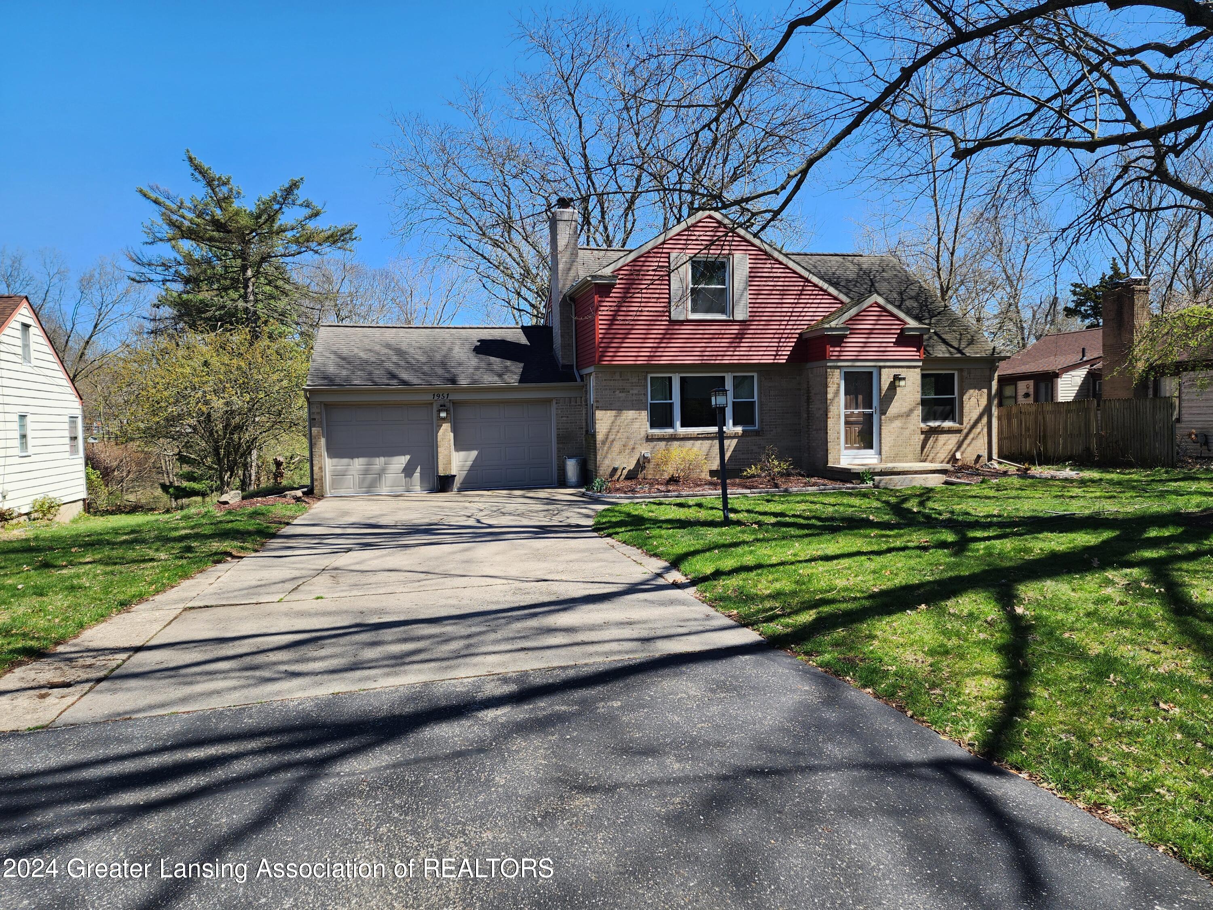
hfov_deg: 73.9
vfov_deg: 58.9
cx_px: 606
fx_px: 806
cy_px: 455
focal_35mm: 23
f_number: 1.8
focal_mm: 6.4
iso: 12
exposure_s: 1/572
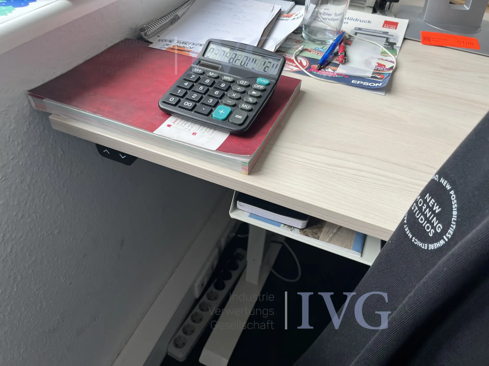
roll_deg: -3.9
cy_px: 183
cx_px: 244
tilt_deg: -43.0
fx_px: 367
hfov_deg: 67.3
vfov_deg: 53.1
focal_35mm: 26
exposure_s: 1/333
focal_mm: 5.1
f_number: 1.6
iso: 50
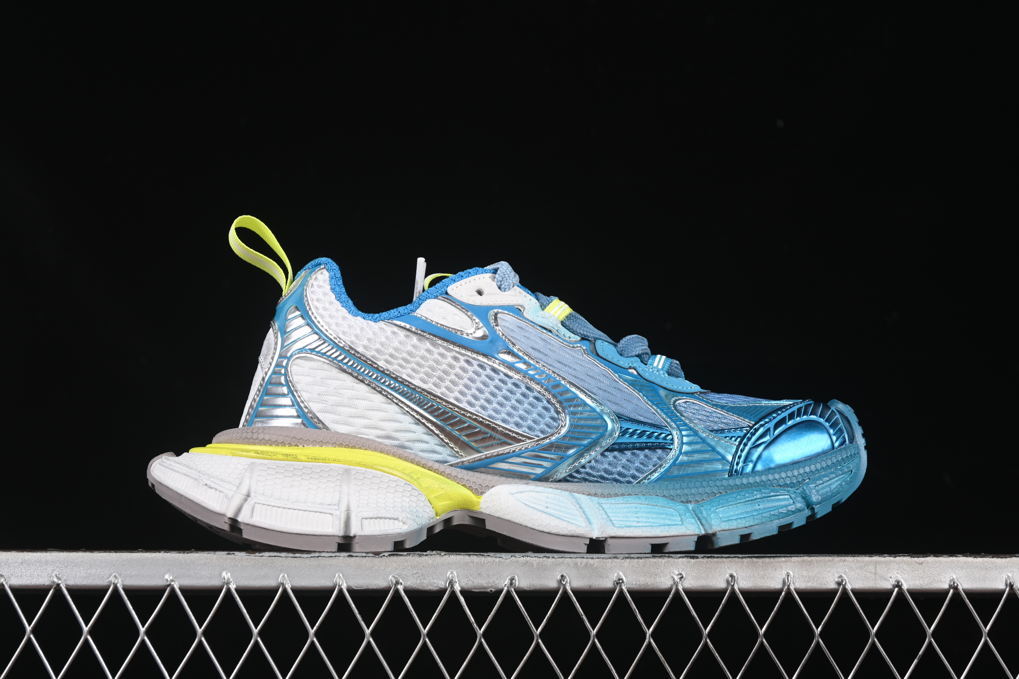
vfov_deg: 18.2
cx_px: 510
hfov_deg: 27.0
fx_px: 2123
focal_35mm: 75
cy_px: 340
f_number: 7.1
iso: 160
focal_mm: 50
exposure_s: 1/60
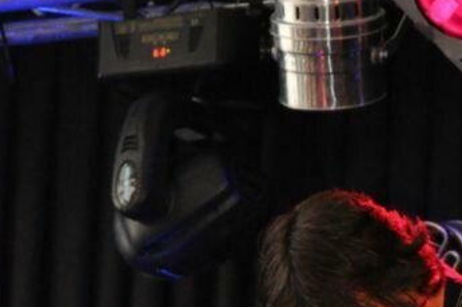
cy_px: 487
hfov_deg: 9.2
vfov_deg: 6.1
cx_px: 413
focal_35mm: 222
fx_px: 2846
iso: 2500
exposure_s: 1/125
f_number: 5
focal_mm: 50
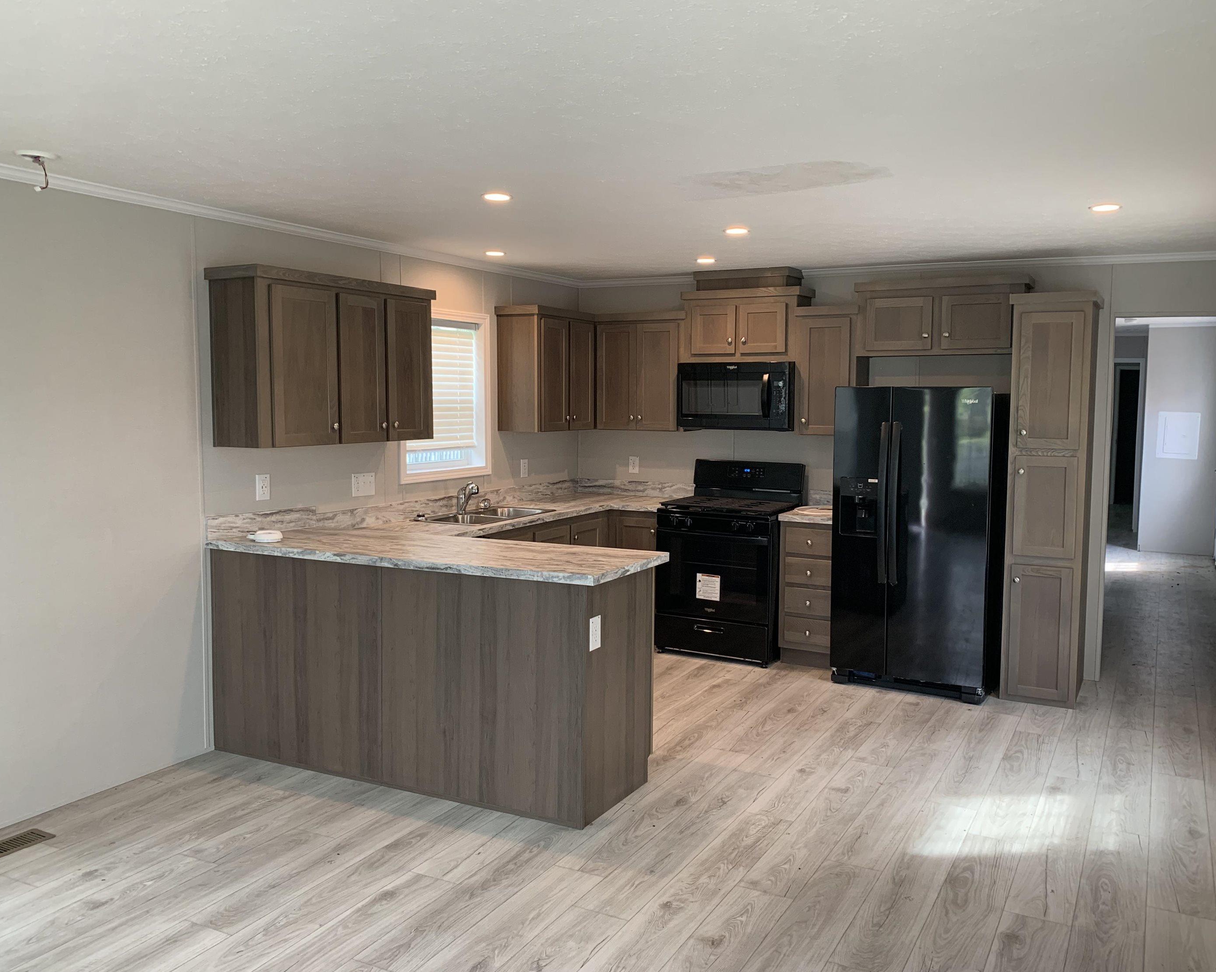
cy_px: 487
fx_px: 1008
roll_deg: -1.4
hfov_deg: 62.2
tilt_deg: -4.4
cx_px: 636
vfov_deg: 51.5
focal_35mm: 28
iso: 80
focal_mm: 4.25
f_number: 1.8
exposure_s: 1/60
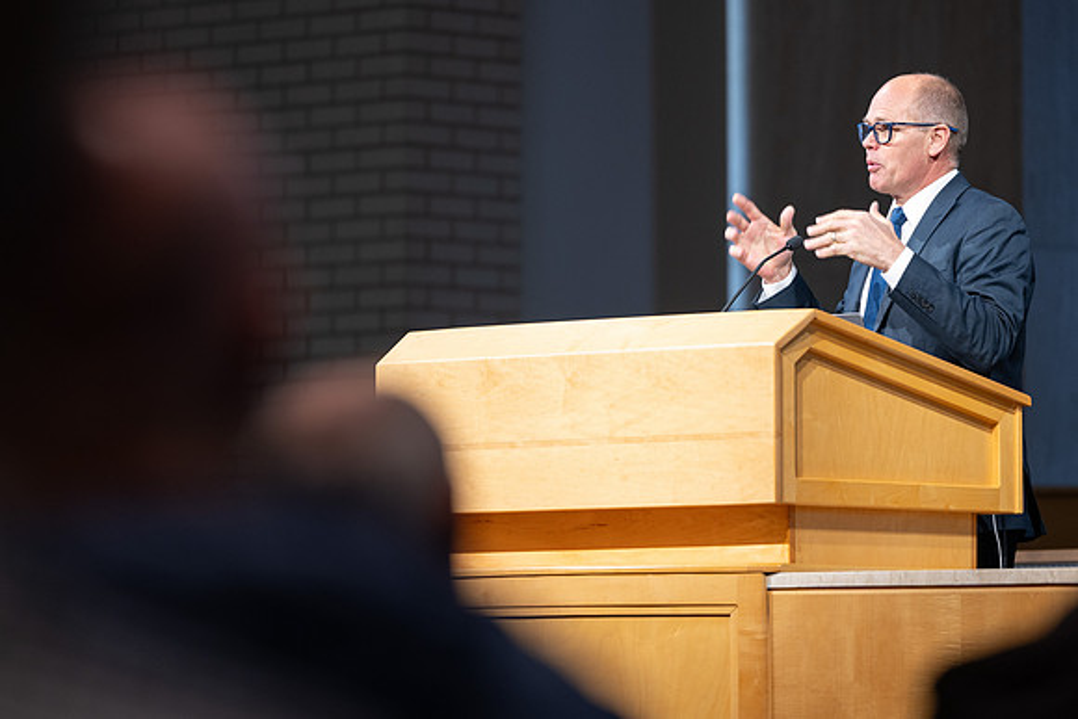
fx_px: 7271
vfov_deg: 5.7
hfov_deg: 8.5
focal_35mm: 243
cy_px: 310
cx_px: 650
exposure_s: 1/160
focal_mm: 200
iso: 500
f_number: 2.8
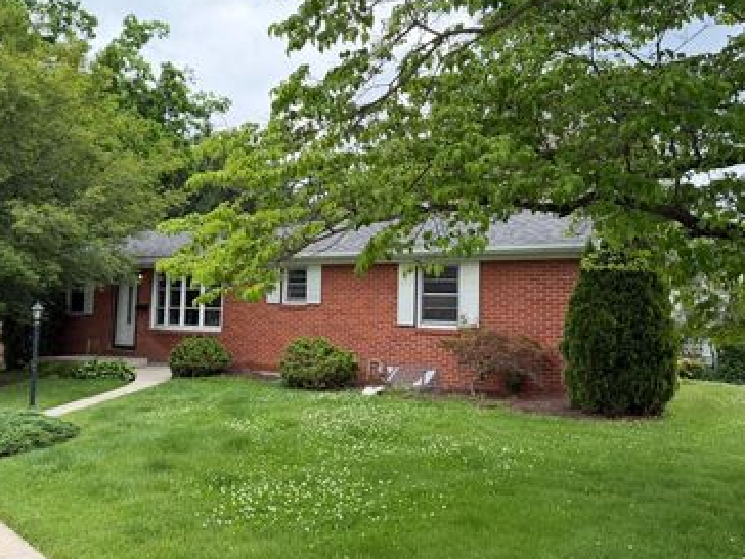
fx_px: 710
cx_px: 289
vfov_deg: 42.9
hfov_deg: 54.8
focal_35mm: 33
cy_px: 261
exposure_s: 1/1618
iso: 100
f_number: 1.78
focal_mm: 6.76
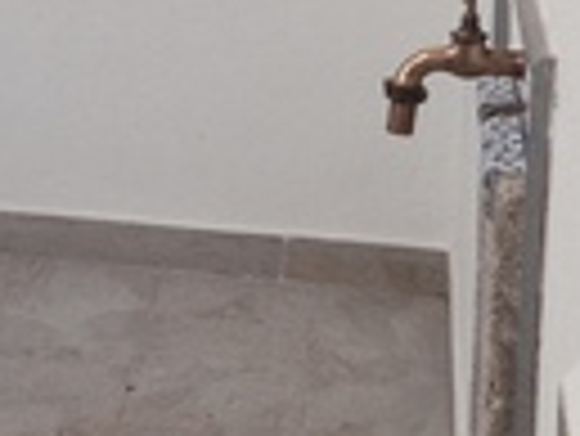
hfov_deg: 13.4
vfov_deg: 10.6
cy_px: -40
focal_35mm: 139
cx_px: -292
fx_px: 2331
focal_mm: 4.28
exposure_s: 1/909
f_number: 2.4
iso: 50
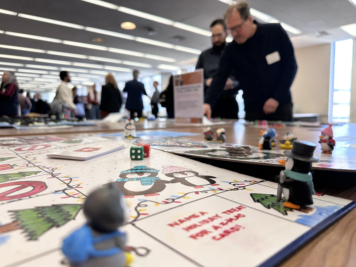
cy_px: 134
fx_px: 247
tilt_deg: -4.9
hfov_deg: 71.6
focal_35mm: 24
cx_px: 178
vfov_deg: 56.8
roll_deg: +0.2
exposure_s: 1/120
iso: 160
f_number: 1.78
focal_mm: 6.86
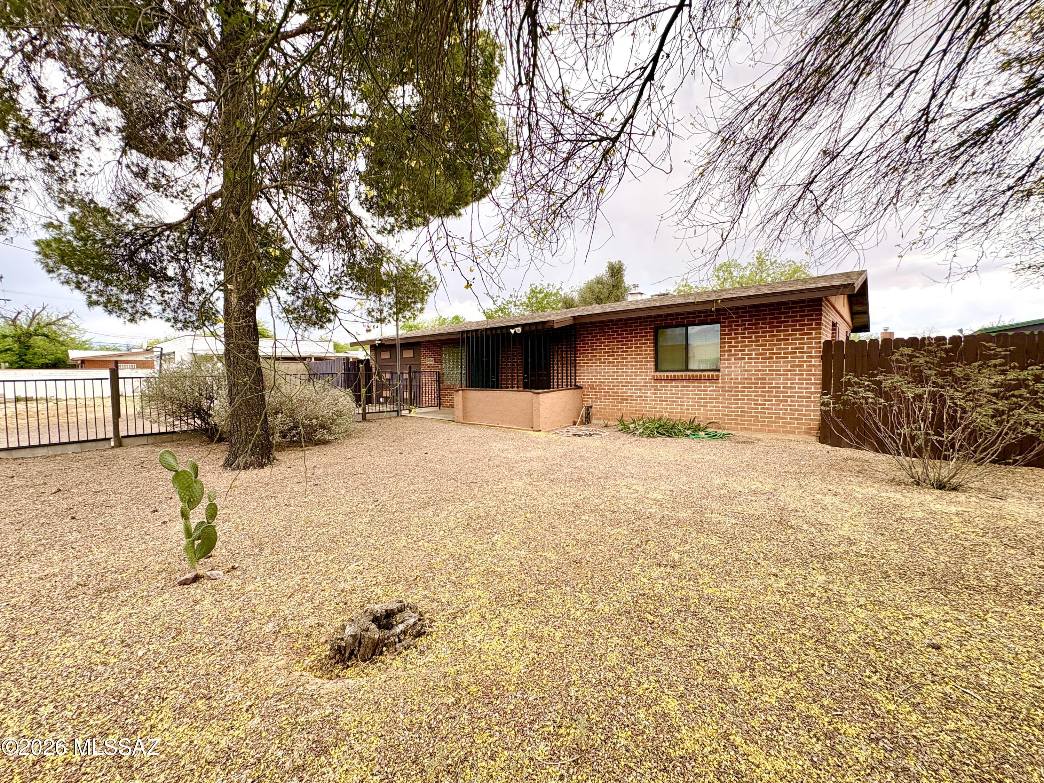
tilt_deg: -0.9
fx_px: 422
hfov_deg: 102.1
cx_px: 522
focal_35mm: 14
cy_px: 392
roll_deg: +2.0
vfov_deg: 85.7
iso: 40
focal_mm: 2.22
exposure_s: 1/610
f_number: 2.2
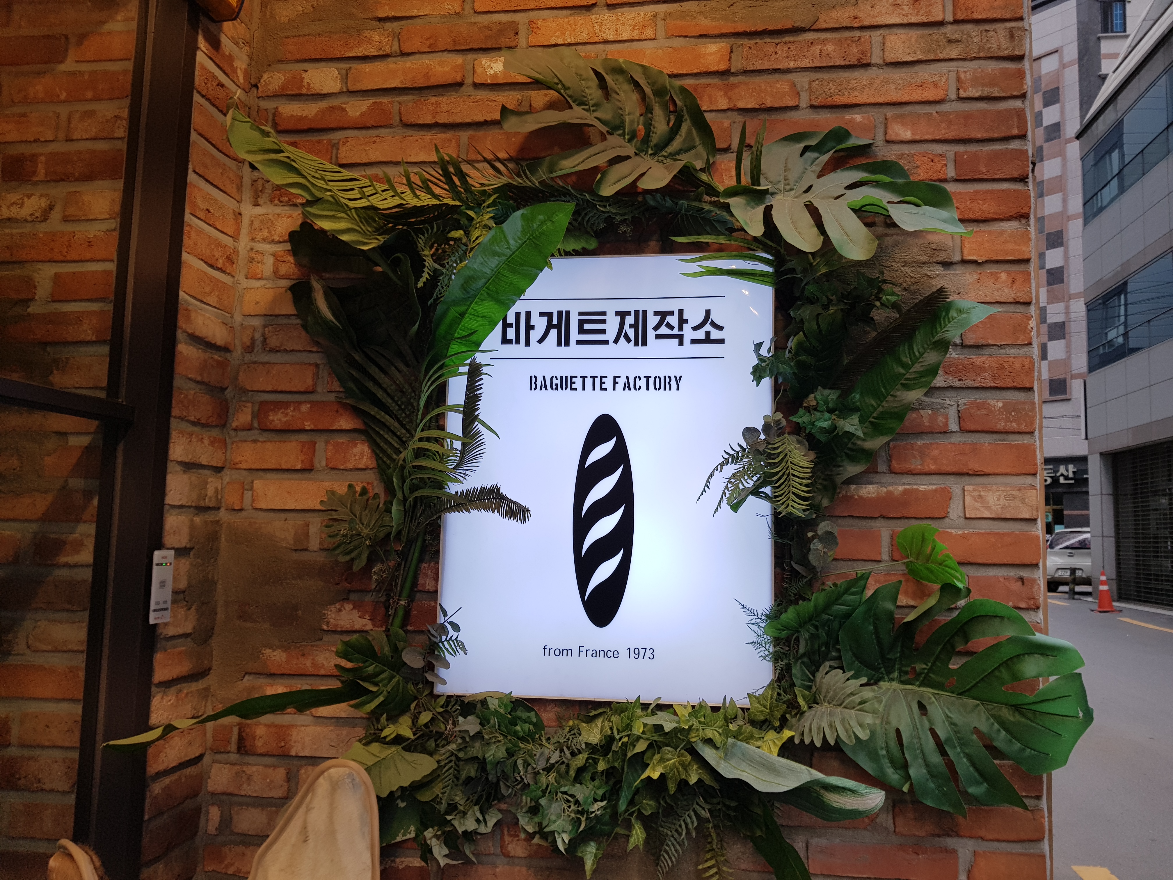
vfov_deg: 53.1
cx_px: 586
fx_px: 881
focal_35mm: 26
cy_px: 440
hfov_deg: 67.3
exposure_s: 1/163
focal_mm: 4.3
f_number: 1.7
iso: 40
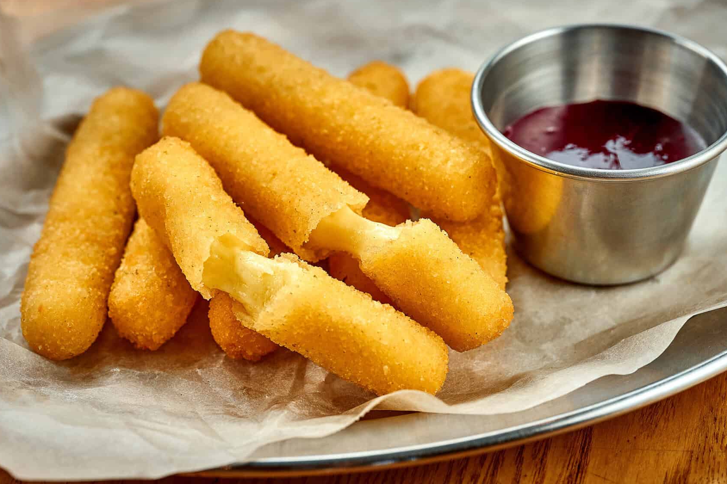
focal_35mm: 112
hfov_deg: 18.3
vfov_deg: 12.2
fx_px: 2261
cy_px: 240
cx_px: 348
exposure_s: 1/125
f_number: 6.3
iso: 250
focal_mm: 105
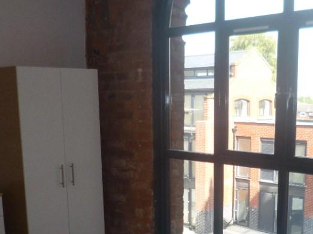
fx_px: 425
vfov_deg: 30.5
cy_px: 168
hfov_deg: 39.9
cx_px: 211
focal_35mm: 47
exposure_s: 1/200
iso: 100
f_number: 2.5
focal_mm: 4.3
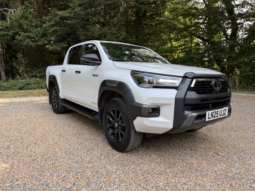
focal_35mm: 24
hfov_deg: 71.6
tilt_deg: -9.9
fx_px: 177
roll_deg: +0.0
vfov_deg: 56.8
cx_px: 128
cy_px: 96
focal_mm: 6.76
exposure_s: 1/325
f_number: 1.78
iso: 80
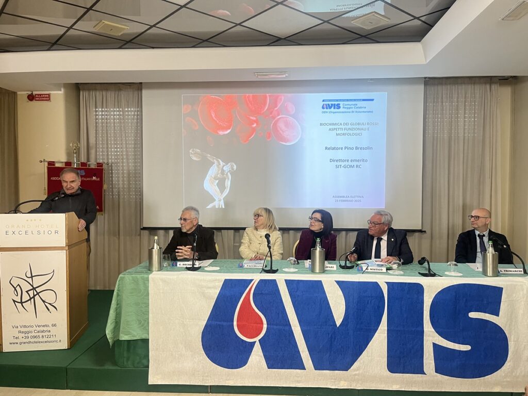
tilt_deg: -4.5
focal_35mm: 26
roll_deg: +0.7
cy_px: 198
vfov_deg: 53.1
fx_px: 397
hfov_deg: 67.3
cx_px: 264
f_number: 1.6
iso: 125
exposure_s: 1/60
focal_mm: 5.1
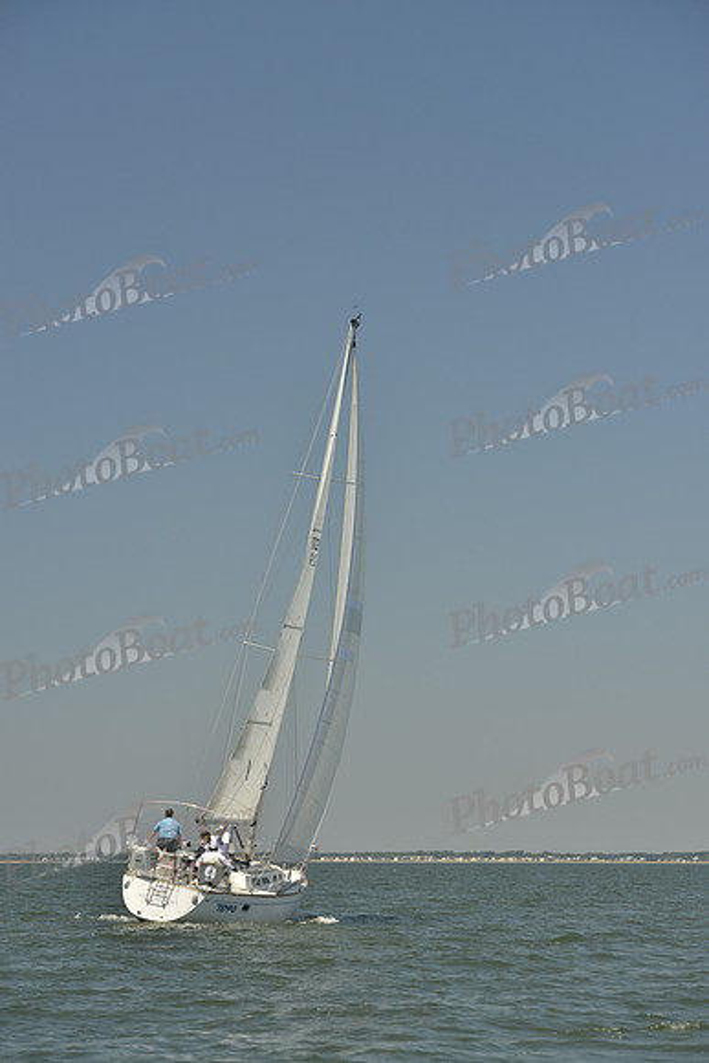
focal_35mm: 95
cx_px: 354
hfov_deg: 14.4
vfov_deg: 21.5
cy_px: 532
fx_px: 2805
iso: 200
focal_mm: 95
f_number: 7.1
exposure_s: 1/640
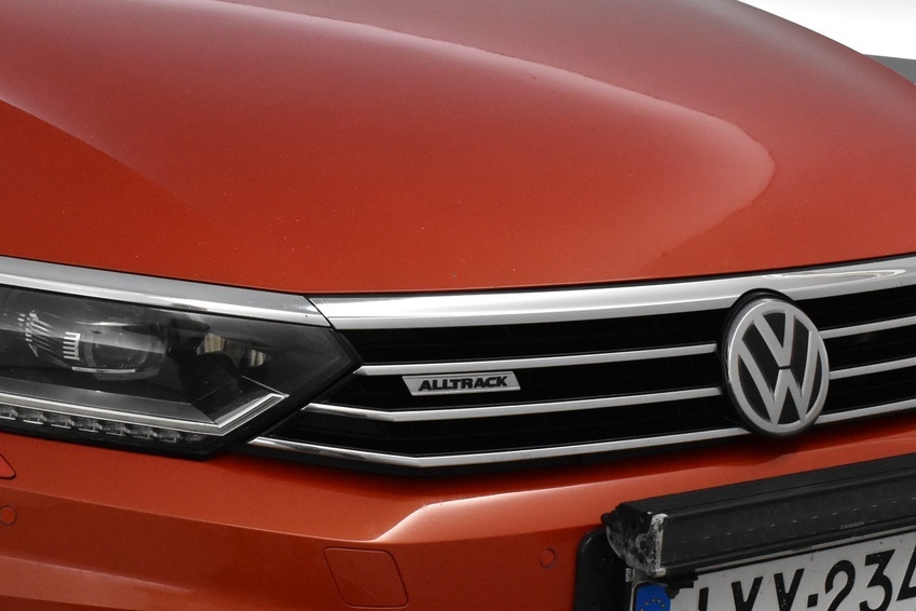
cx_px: 322
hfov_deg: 24.4
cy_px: 402
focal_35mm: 83
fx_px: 2111
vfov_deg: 16.4
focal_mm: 29
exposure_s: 1/160
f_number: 6.3
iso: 3200
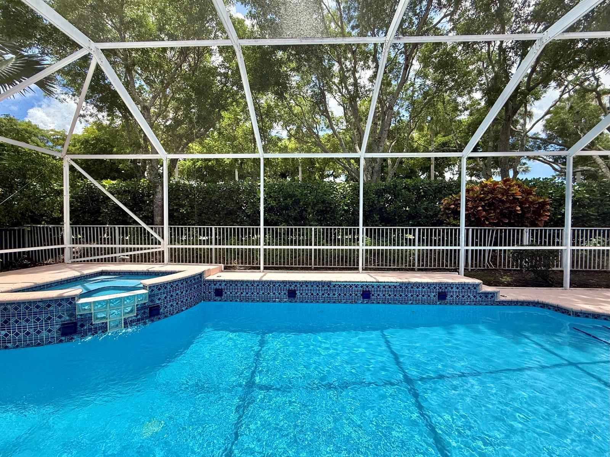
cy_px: 228
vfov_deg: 85.6
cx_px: 305
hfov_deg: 102.1
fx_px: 247
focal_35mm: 14
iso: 50
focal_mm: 2.22
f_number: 2.2
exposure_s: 1/408
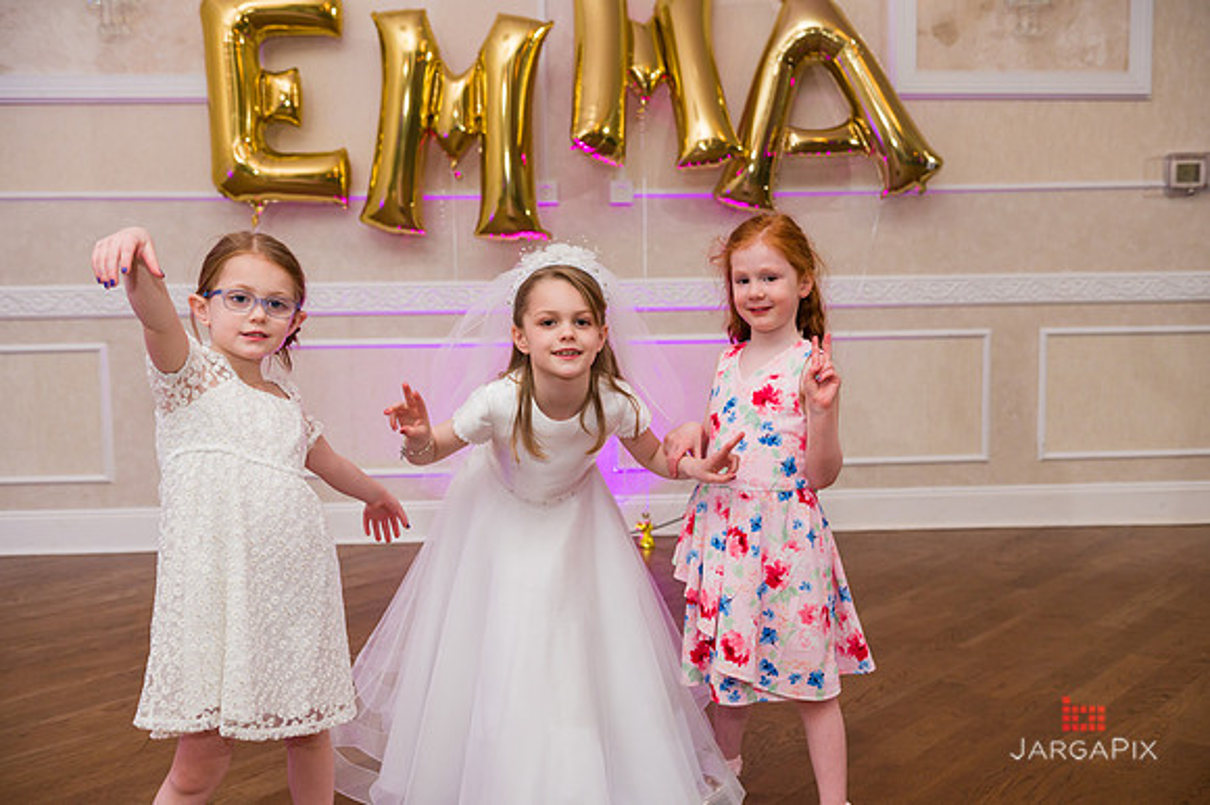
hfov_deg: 53.2
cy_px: 402
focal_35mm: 36
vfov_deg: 36.8
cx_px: 605
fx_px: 1209
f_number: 5
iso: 1250
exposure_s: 1/200
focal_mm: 36
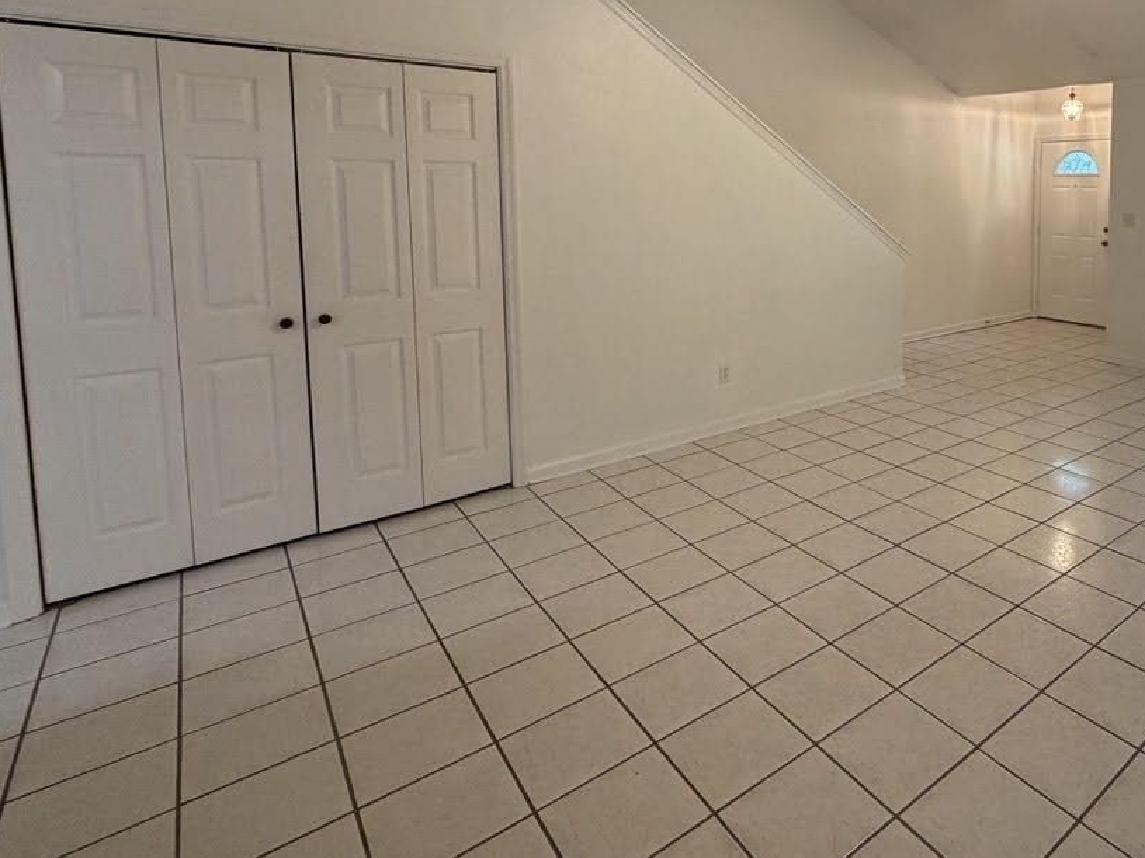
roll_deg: -0.1
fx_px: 728
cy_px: 244
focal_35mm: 22
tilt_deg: -4.3
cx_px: 895
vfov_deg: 58.7
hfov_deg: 69.9
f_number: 2.2
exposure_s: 1/60
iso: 250
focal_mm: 2.22
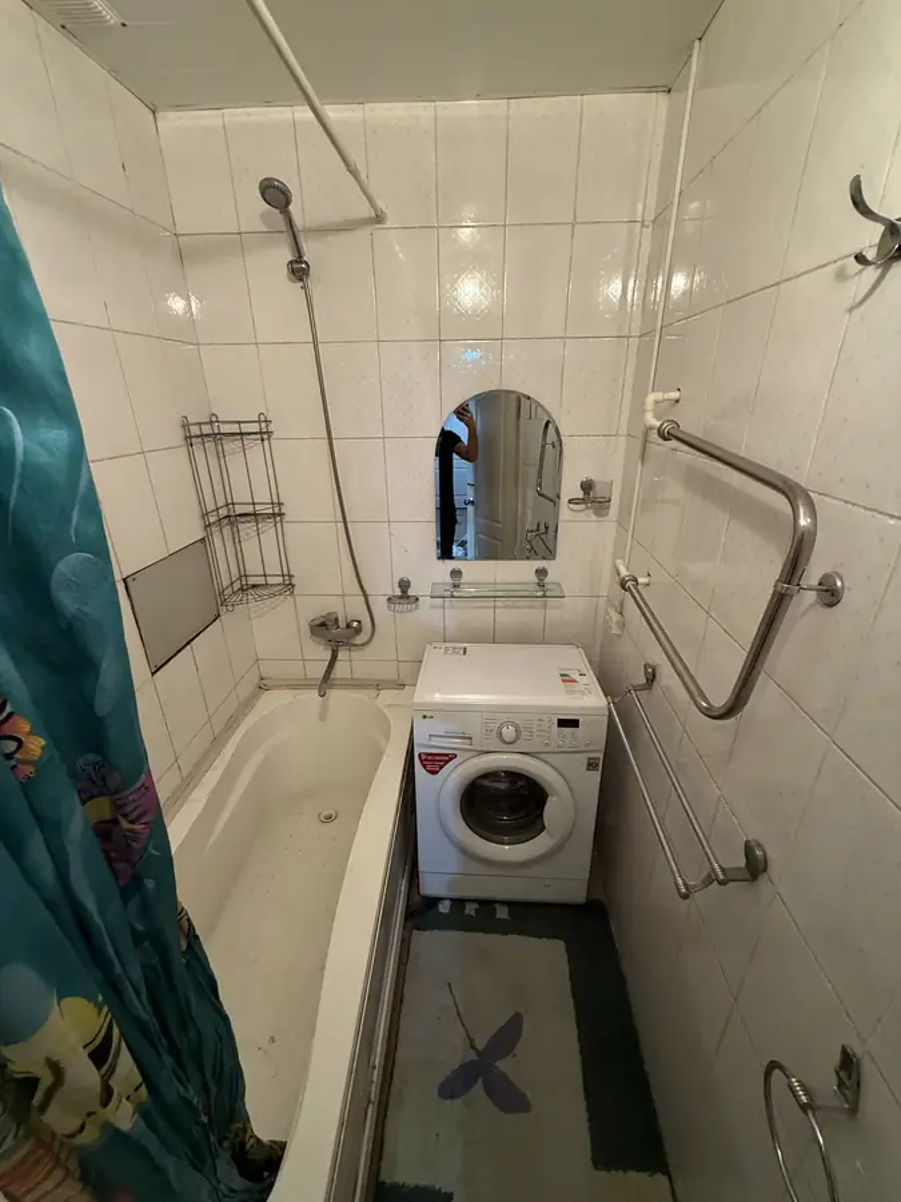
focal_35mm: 14
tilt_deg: -21.9
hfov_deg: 85.7
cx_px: 450
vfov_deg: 102.1
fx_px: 486
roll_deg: -0.1
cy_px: 601
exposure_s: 1/50
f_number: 2.2
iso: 320
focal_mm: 2.22
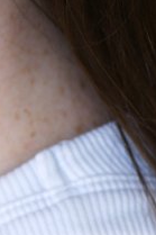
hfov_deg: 2.3
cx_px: -91
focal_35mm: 603
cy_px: -12
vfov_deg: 3.4
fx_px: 3926
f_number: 3.5
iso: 200
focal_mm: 70
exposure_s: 1/125
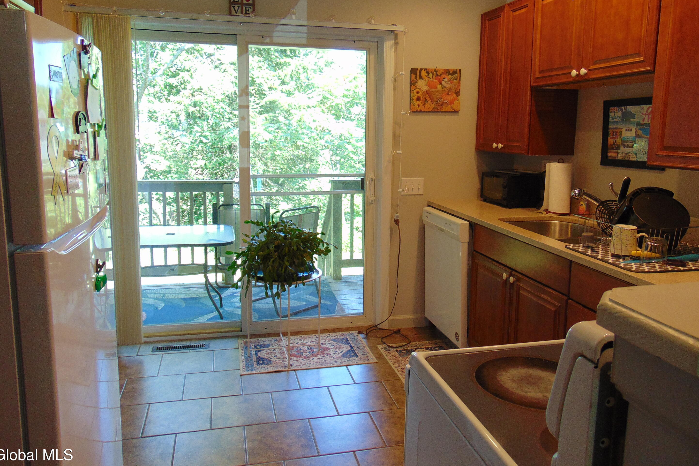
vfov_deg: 47.8
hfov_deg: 67.4
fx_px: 524
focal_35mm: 27
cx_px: 355
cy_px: 208
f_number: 3
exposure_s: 1/30
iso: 100
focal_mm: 4.5
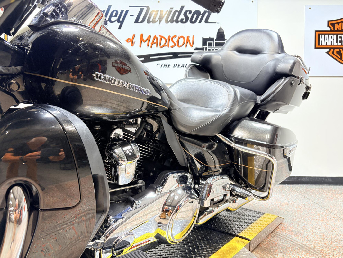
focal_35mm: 26
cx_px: 172
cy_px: 129
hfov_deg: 67.3
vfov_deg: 53.1
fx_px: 258
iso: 125
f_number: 1.6
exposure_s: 1/120
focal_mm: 5.96
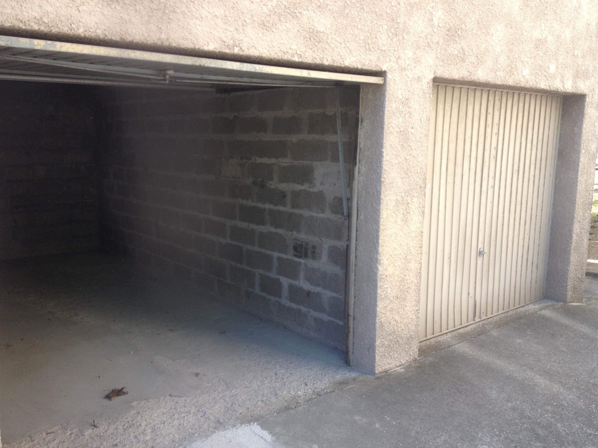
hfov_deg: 52.6
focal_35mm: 35
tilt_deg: -13.8
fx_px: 605
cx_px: 299
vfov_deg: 40.7
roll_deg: +0.0
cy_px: 224
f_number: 2.4
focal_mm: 4.28
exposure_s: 1/205
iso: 50
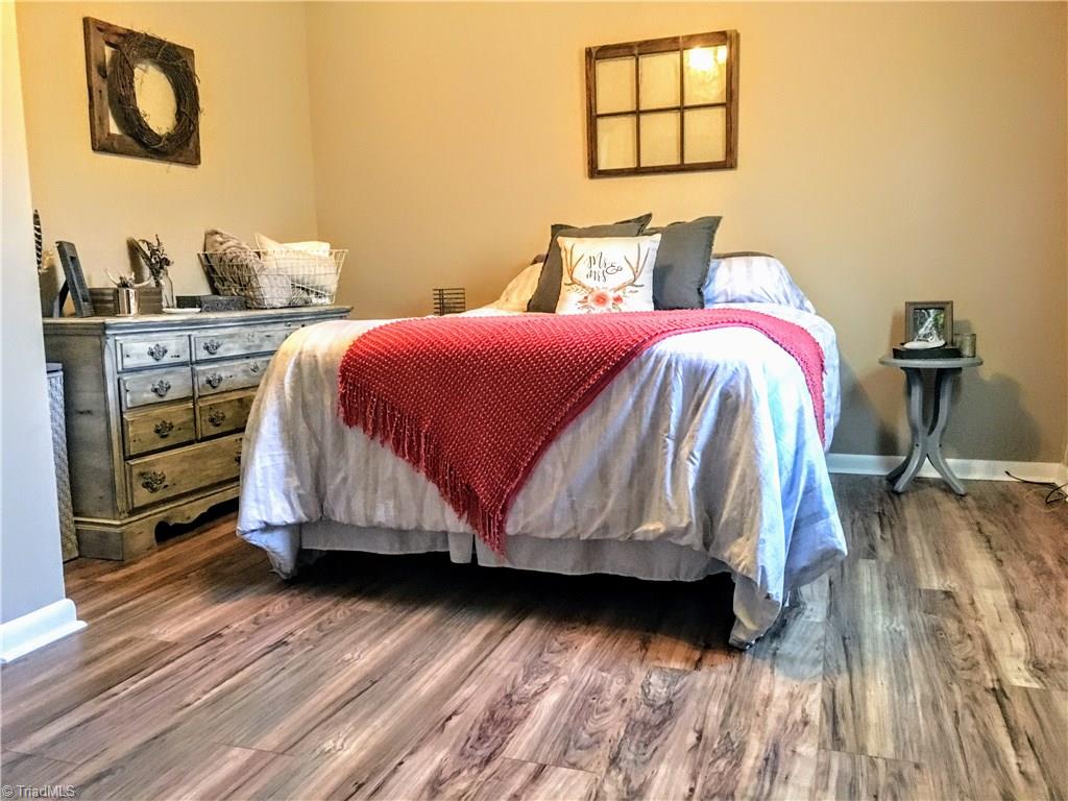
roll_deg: +1.1
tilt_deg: -7.4
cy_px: 400
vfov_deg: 48.2
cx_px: 534
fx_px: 895
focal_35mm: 29
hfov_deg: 61.7
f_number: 2.2
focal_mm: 4.15
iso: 320
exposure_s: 1/15
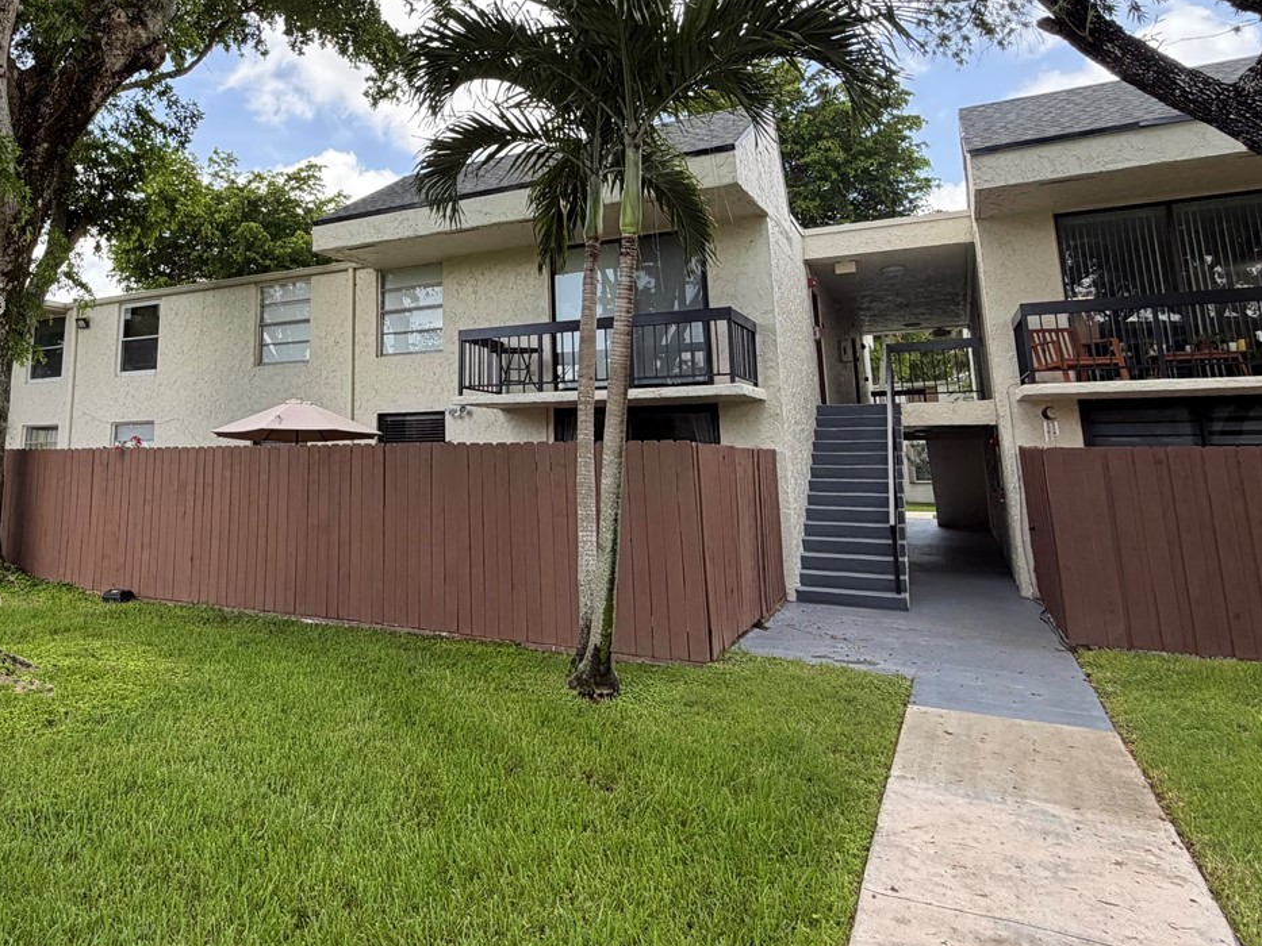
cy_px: 300
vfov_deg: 55.4
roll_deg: +0.2
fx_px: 875
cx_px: 422
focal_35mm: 24
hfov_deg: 69.6
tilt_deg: +10.1
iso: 64
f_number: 2.2
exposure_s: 1/494
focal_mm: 2.22
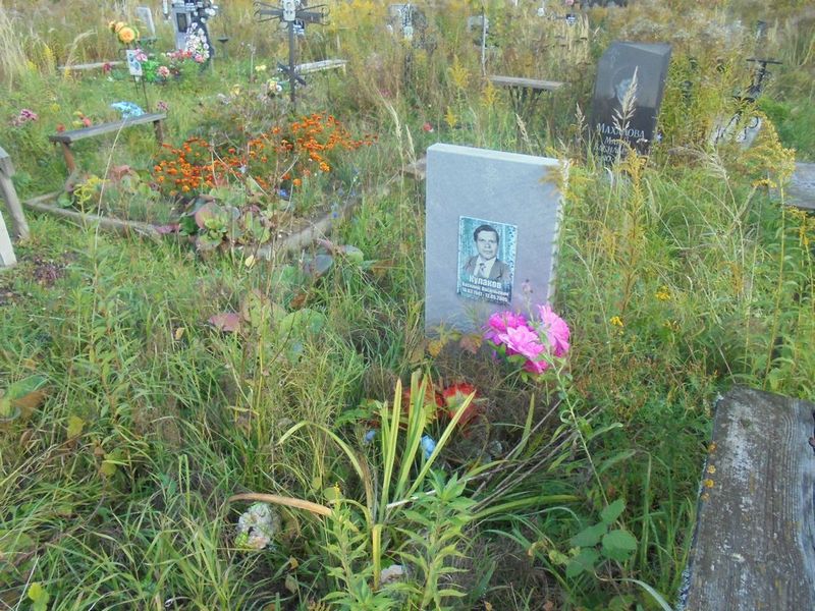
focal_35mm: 26
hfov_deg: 67.3
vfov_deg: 53.1
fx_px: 612
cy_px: 306
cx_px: 408
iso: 250
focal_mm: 4.6
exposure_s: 1/250
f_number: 3.5
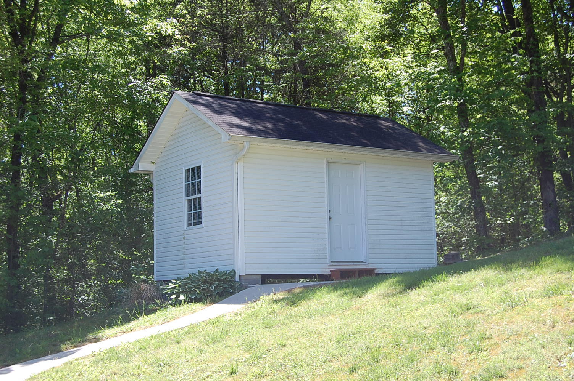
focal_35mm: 52
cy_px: 190
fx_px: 836
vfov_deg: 25.7
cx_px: 287
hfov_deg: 37.9
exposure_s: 1/160
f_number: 7.1
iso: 200
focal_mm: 35
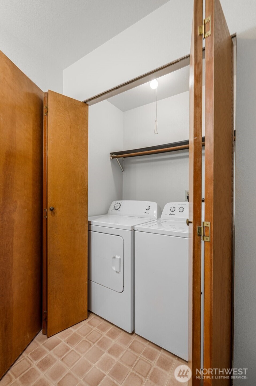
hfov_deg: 73.6
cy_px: 193
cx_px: 128
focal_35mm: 16
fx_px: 171
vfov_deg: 96.8
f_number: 7.1
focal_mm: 16
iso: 400
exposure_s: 1/4
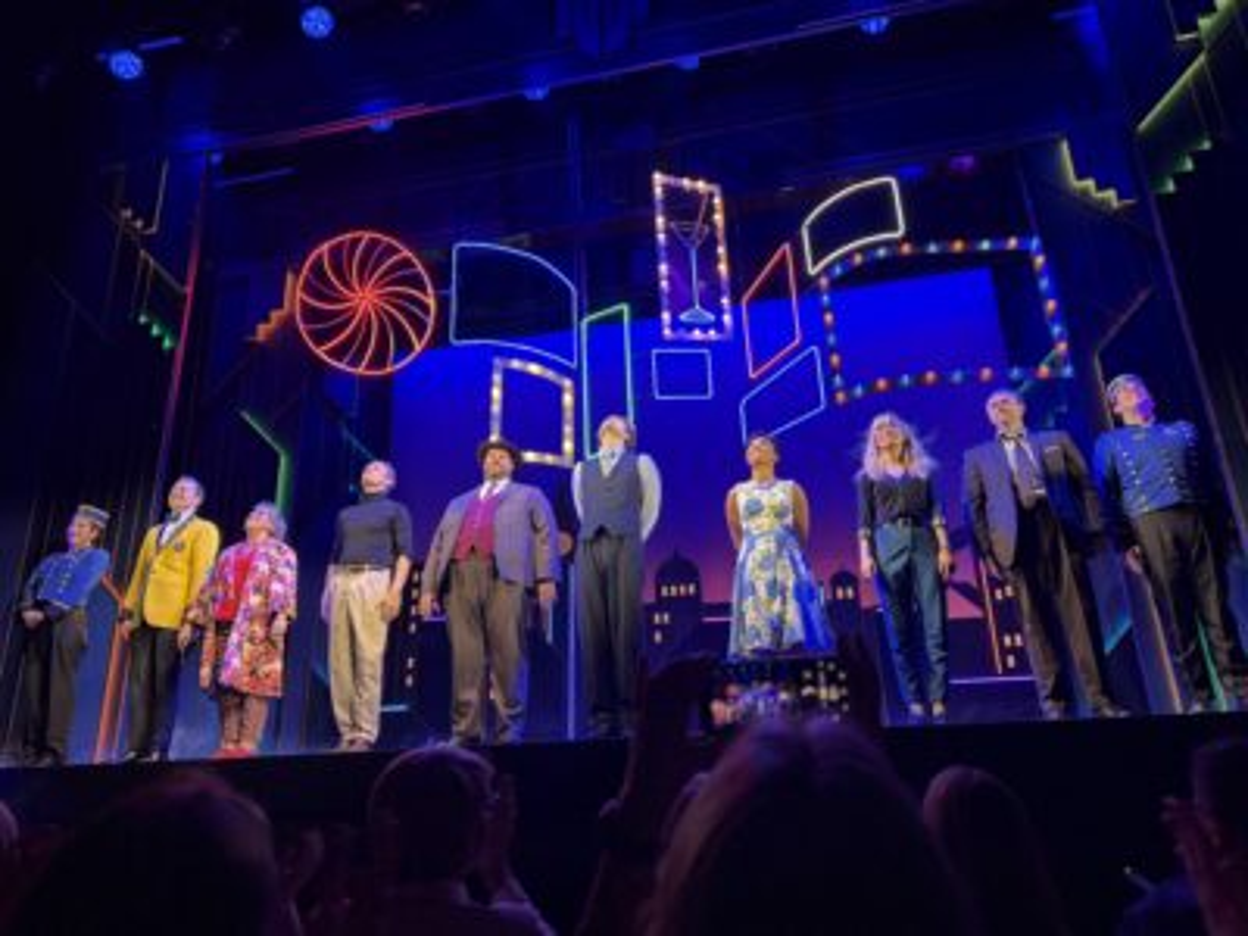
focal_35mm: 24
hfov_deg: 71.6
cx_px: 624
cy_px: 468
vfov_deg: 56.8
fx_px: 865
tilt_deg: +19.5
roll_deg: +1.6
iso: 250
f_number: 1.78
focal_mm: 6.76
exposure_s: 1/60
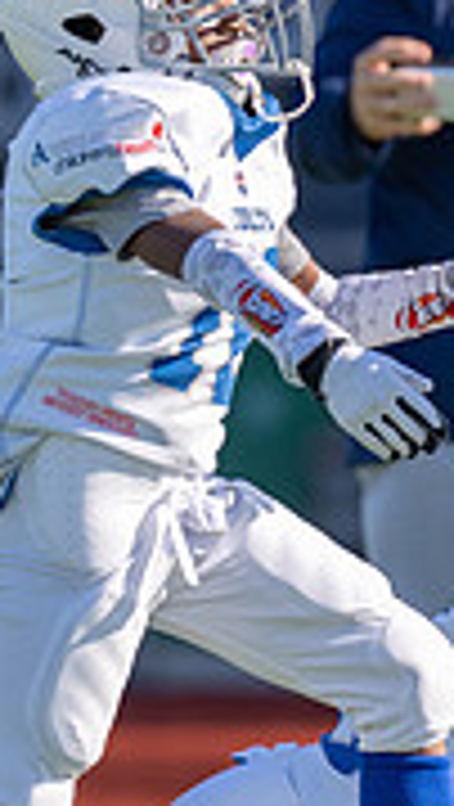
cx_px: 914
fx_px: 19024
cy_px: 375
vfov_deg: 2.4
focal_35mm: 891
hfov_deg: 1.4
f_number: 3.2
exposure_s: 1/2500
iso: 160
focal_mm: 200
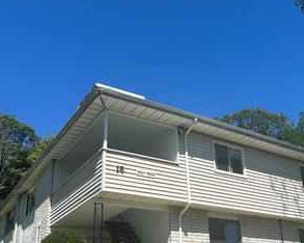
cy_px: 172
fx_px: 360
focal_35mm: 40
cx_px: 195
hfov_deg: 45.3
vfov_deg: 36.7
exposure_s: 1/5525
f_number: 1.78
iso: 80
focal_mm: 6.86
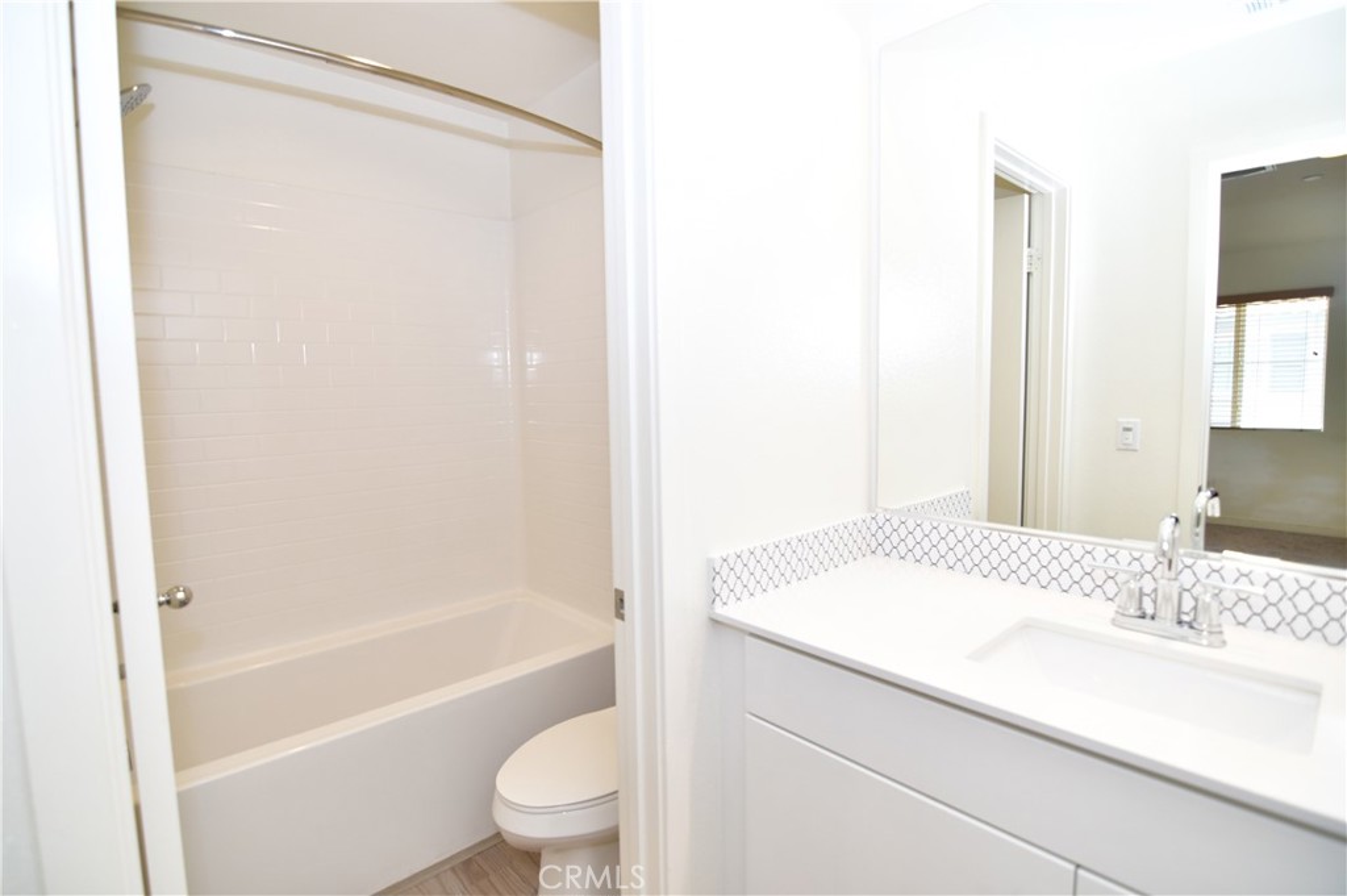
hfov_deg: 96.8
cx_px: 674
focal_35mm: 16
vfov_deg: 73.7
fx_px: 598
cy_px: 448
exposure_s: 1/200
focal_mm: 11
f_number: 3.2
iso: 640
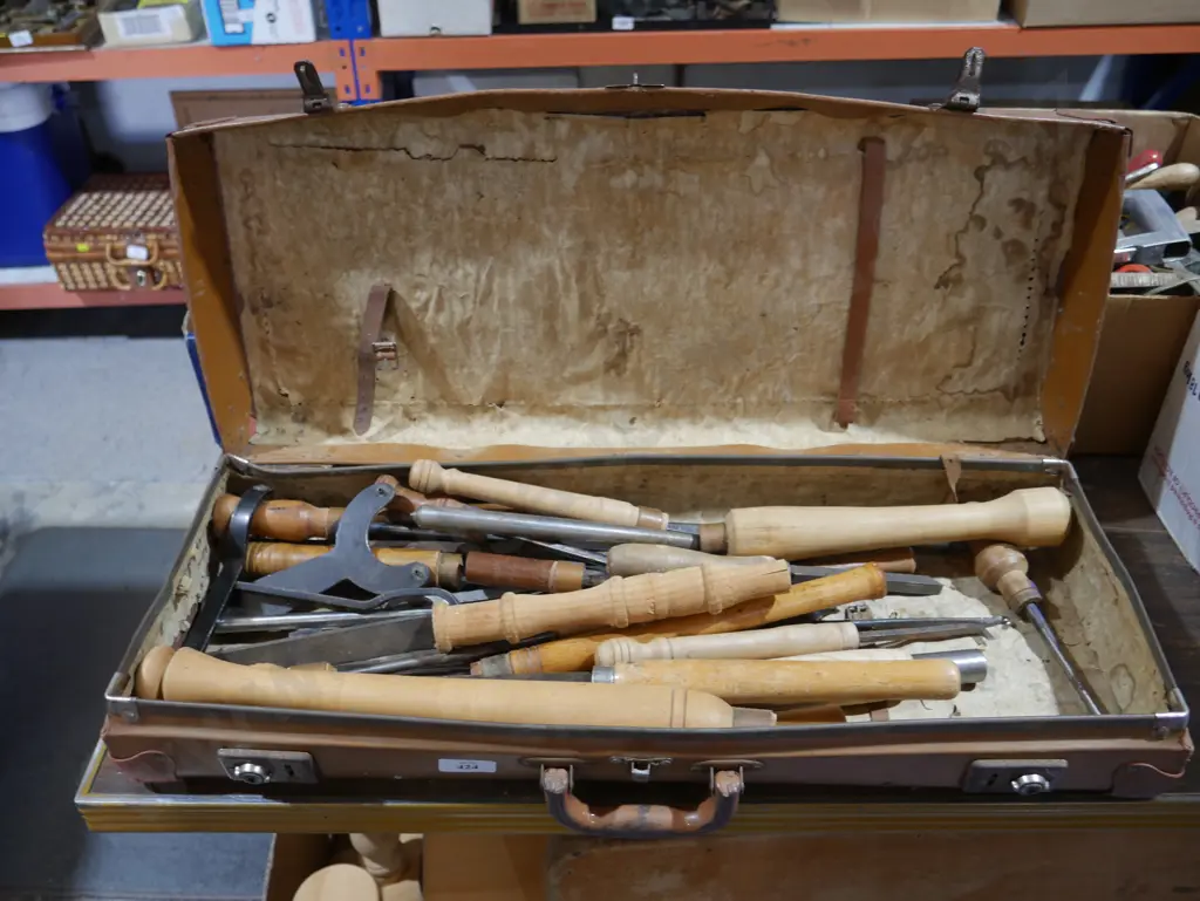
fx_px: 1110
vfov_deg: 44.2
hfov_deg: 56.8
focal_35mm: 32
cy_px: 450
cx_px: 600
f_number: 3.6
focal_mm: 16
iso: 400
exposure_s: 1/60
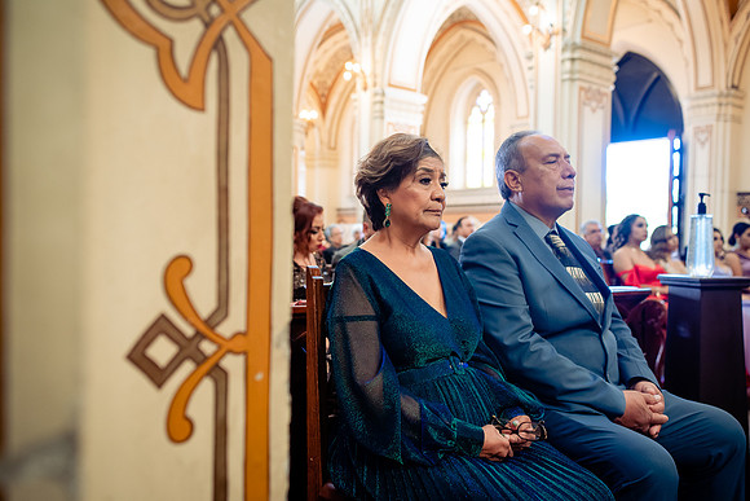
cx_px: 375
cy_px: 250
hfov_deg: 54.4
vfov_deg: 37.9
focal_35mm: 35
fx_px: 729
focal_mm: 35
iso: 1250
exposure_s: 1/80
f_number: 3.2
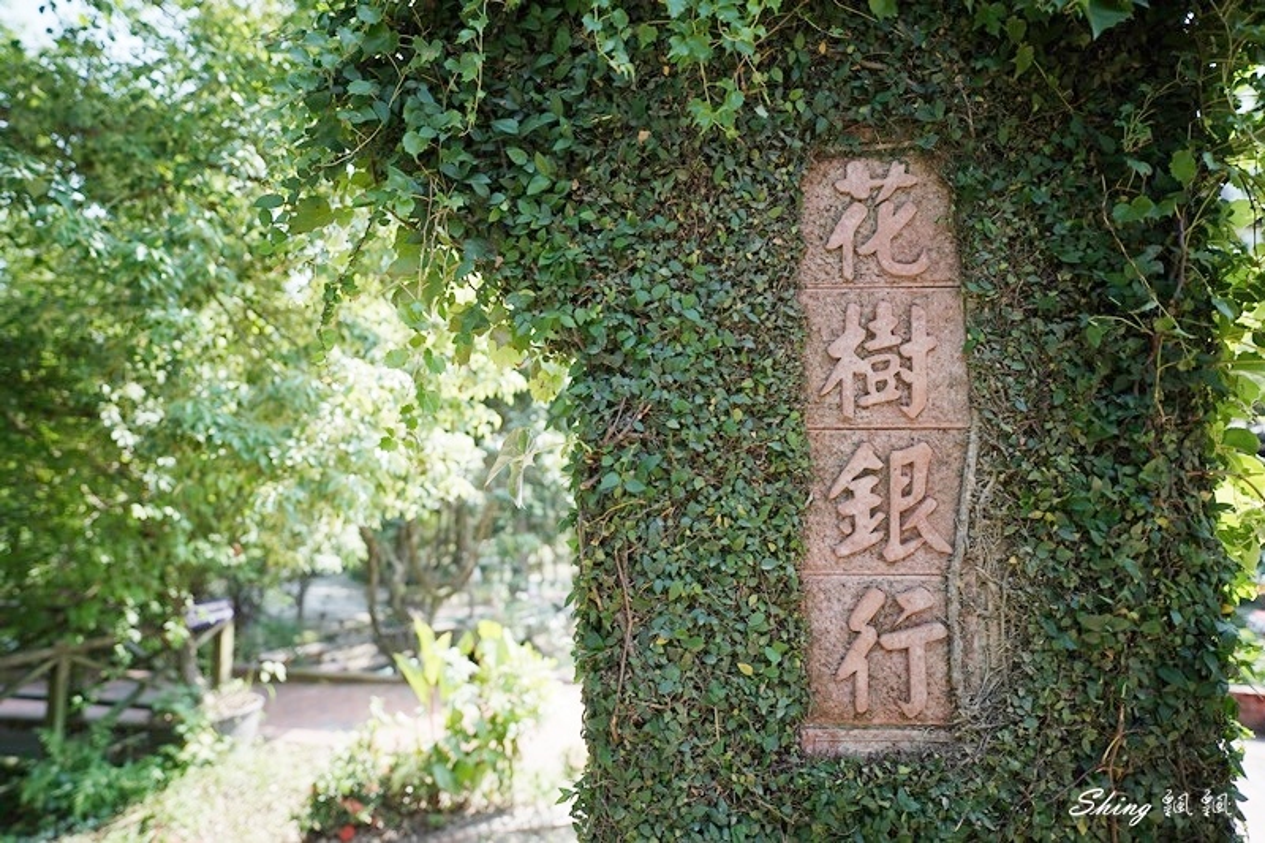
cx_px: 632
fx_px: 703
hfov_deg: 84.0
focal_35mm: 20
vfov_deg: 61.9
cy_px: 422
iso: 50
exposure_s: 1/500
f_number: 2
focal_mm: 20
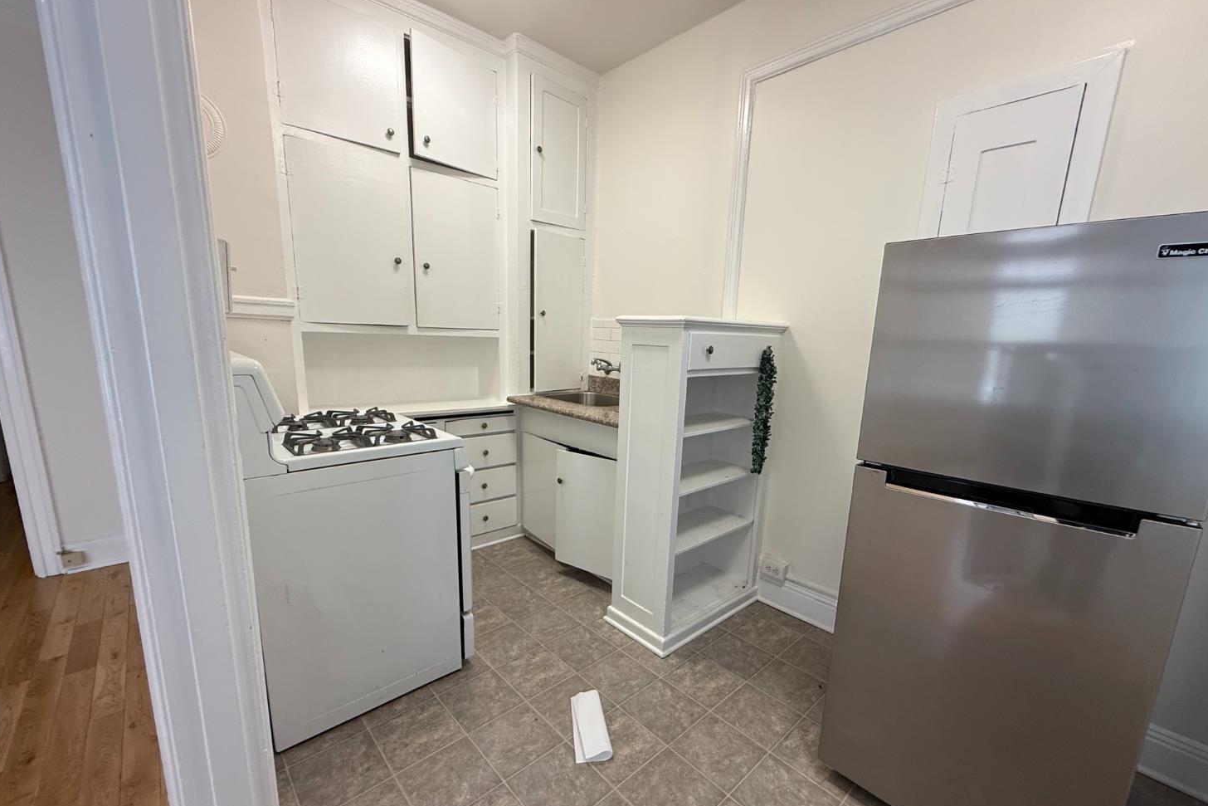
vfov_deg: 77.2
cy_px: 435
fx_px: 503
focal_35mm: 15
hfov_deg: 100.4
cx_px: 611
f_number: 2.2
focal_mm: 2.22
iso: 160
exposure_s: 1/120
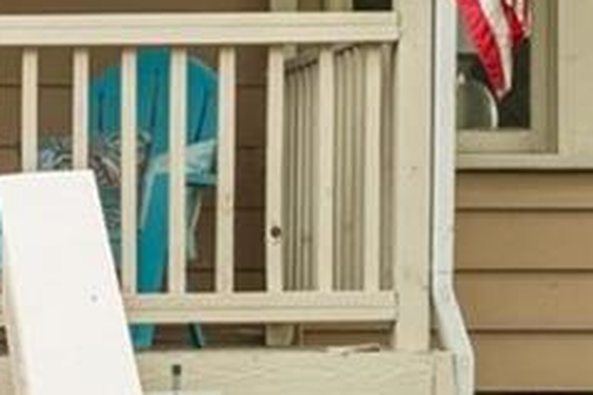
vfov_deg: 6.8
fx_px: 3309
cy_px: -40
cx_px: -355
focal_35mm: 201
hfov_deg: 9.9
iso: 400
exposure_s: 1/400
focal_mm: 30
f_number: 9
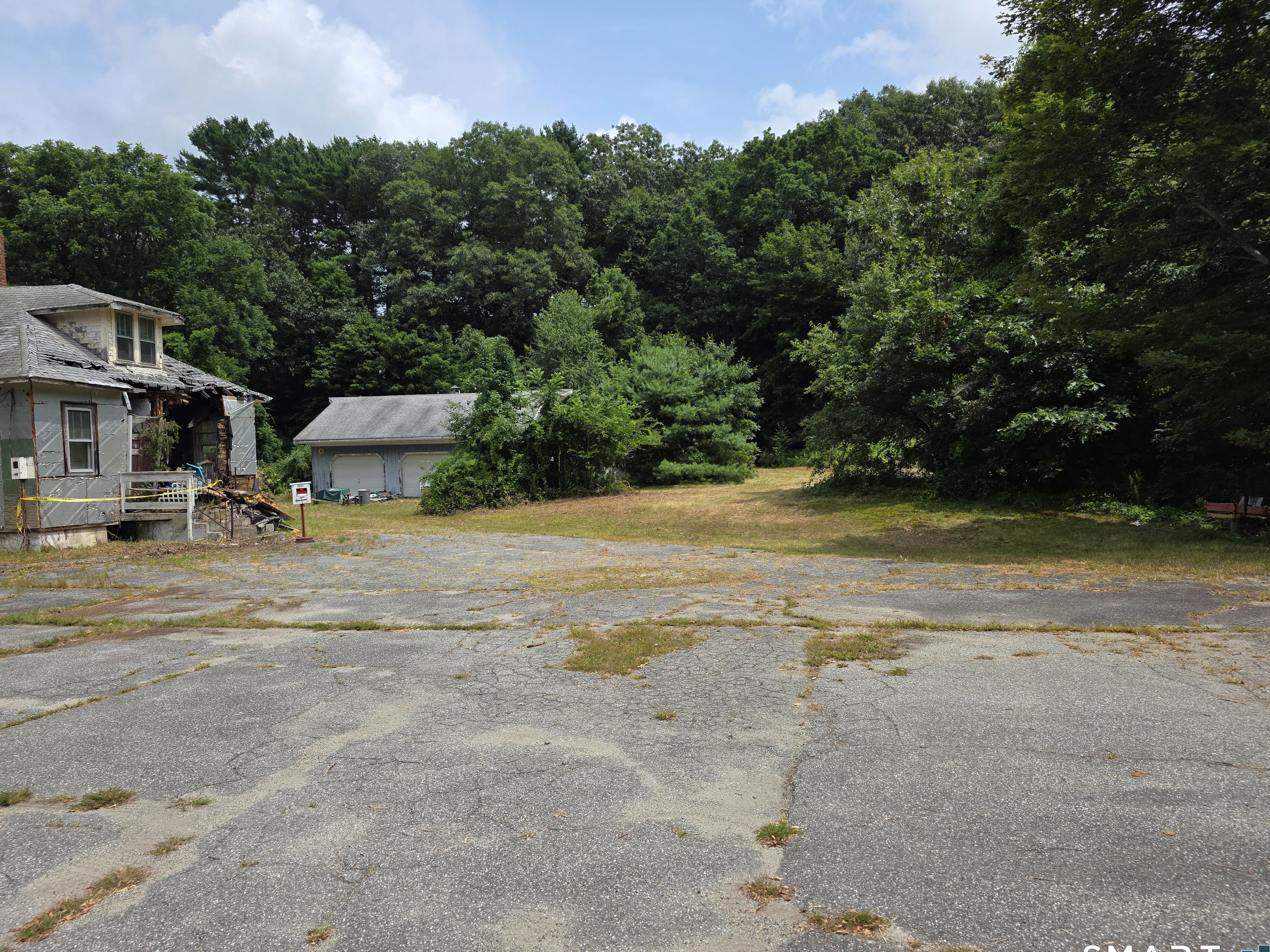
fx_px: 881
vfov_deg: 56.8
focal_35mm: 24
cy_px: 483
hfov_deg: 71.6
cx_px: 617
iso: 80
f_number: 1.7
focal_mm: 6.3
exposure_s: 1/6809
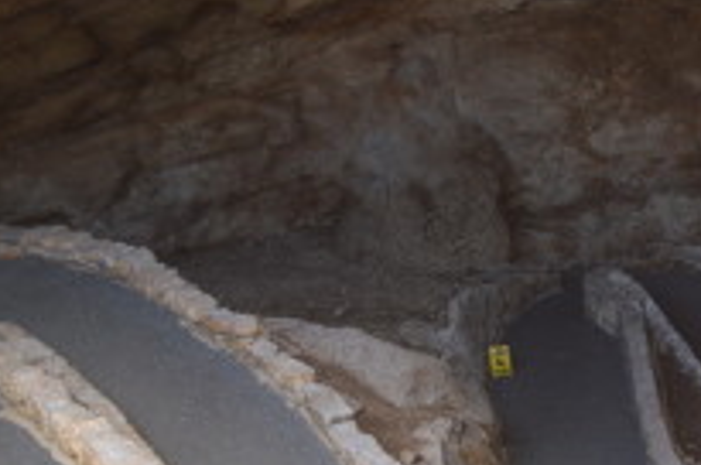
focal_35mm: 88
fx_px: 1711
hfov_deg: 21.5
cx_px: 845
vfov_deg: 15.1
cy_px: 499
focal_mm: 24
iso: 280
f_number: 4
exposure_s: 1/125
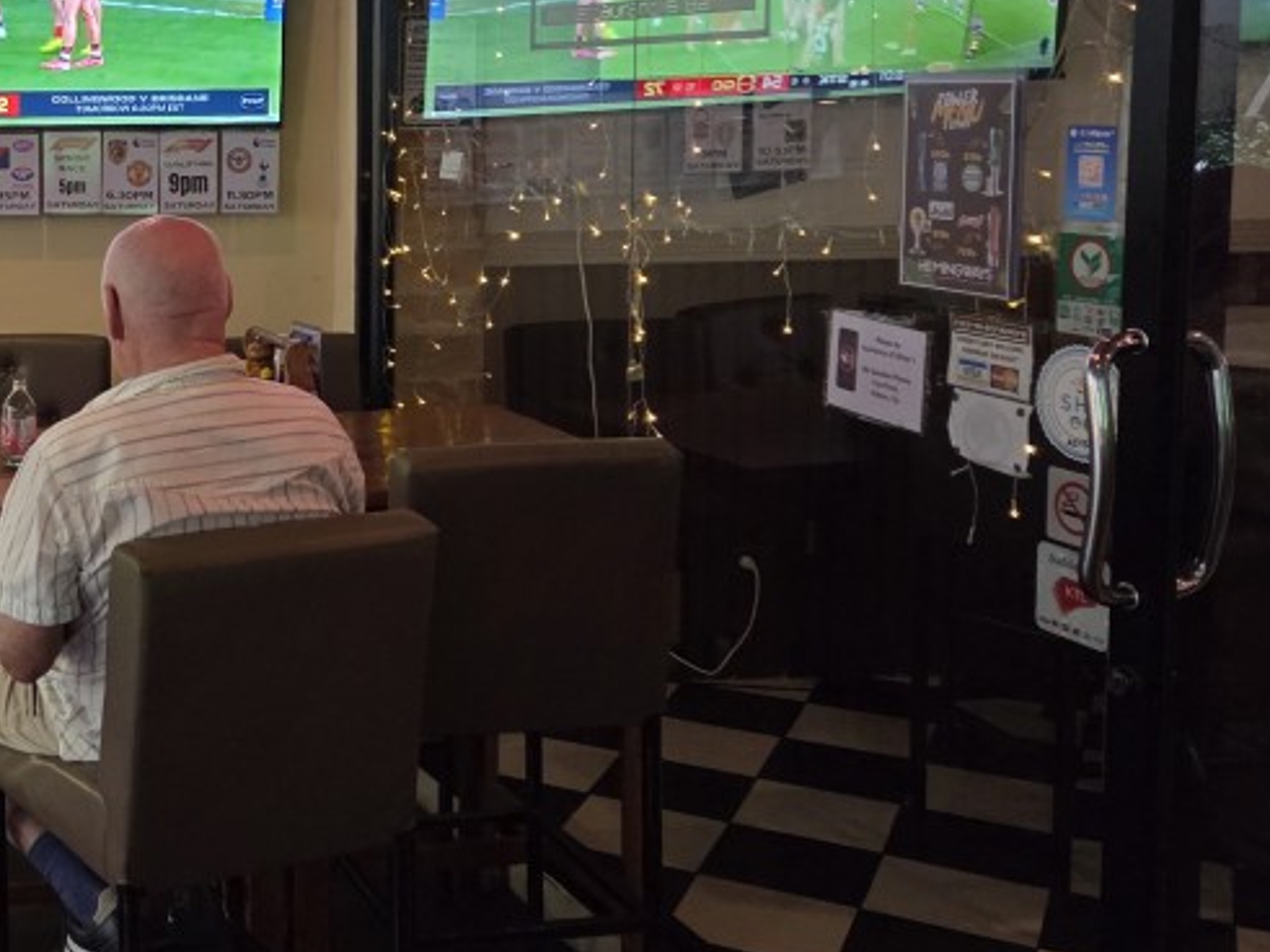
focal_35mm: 48
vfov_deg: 29.9
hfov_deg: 35.8
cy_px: 272
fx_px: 1761
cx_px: -3
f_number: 1.8
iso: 640
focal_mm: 5.4
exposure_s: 1/100
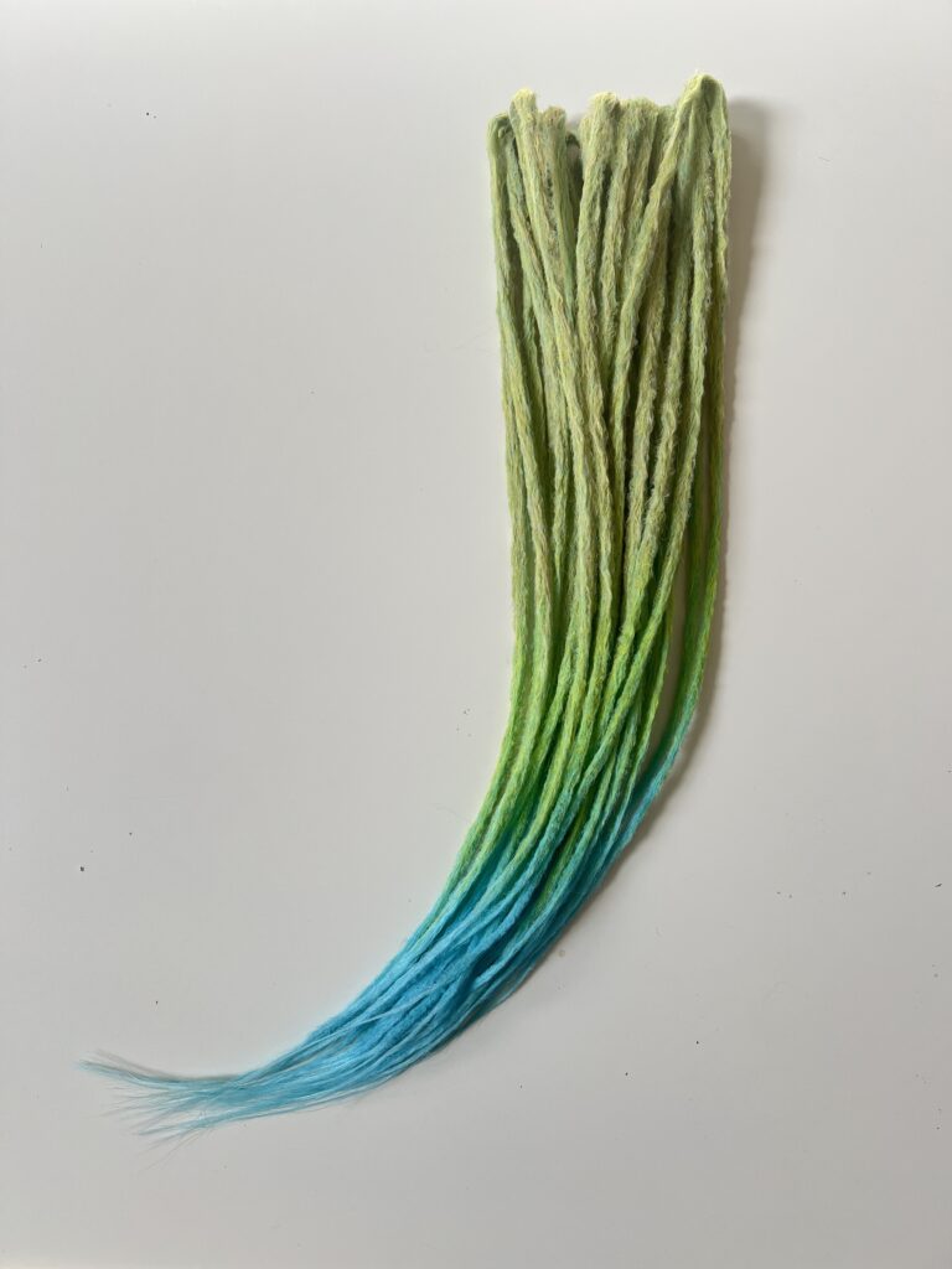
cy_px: 634
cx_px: 476
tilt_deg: -84.6
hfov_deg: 53.1
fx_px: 953
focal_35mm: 26
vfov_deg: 67.3
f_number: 1.5
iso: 40
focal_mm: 5.7
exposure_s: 1/121
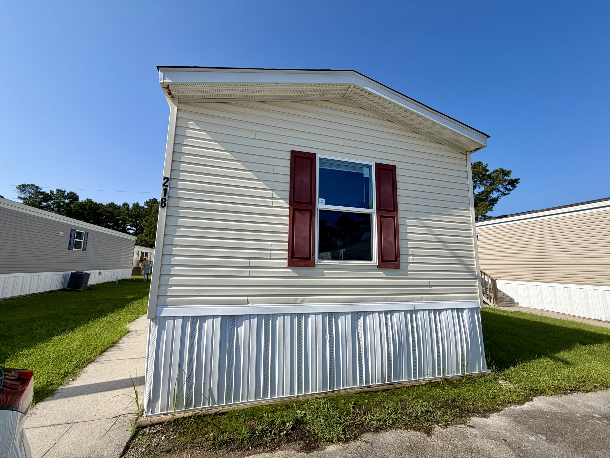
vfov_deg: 85.7
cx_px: 305
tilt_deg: +8.4
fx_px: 247
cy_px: 229
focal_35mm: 14
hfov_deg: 102.1
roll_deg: -0.3
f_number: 2.2
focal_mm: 2.22
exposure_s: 1/928
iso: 20
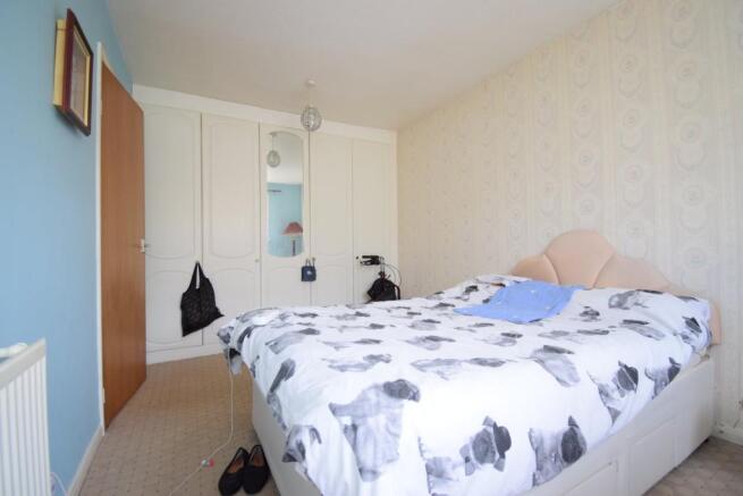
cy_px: 248
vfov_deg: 77.4
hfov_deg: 100.4
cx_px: 372
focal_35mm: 15
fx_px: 310
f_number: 4.5
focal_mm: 10
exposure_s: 1/60
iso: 560
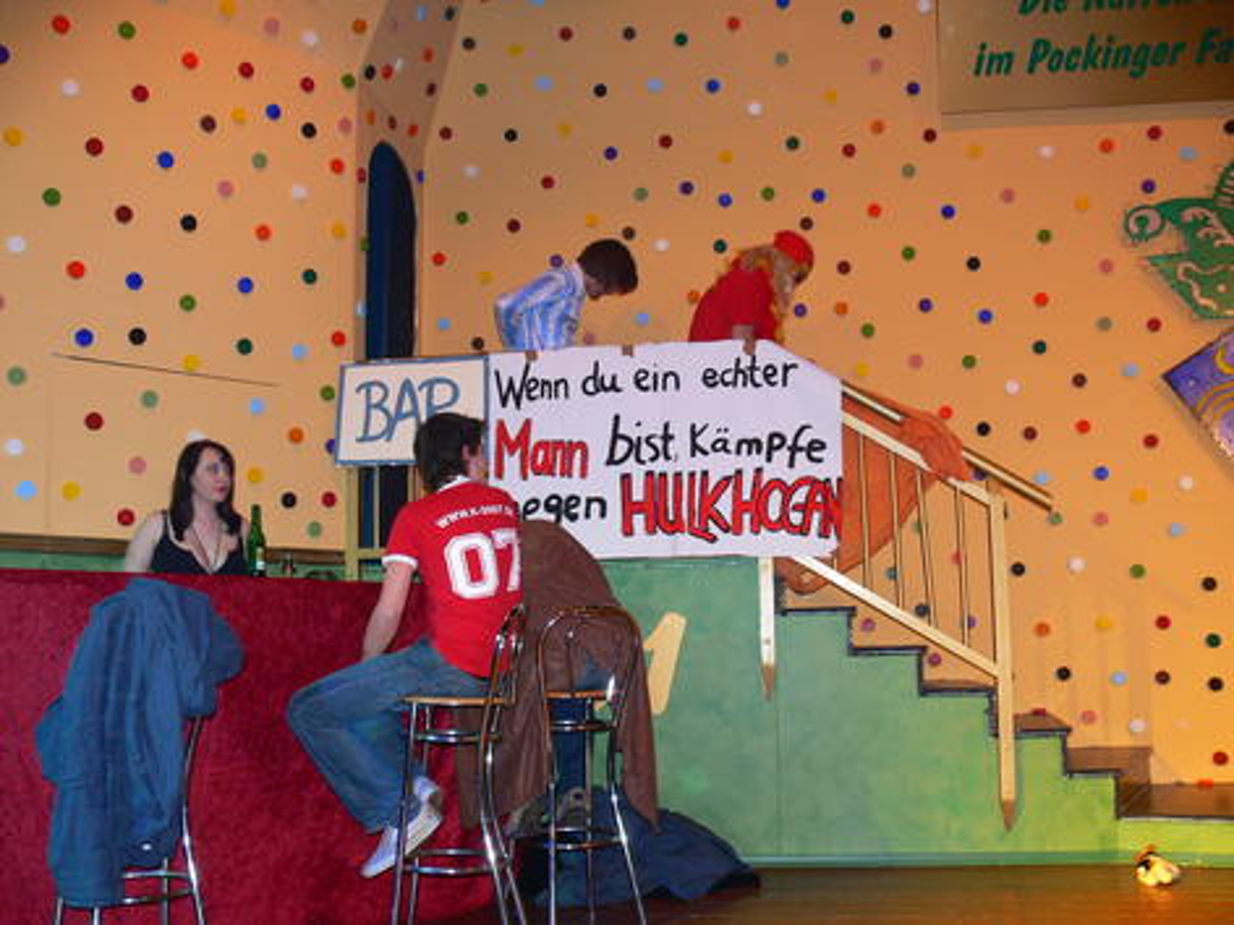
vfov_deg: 40.7
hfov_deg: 52.6
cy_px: 462
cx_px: 617
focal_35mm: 35
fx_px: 1248
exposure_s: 1/30
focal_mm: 7.4
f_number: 2.8
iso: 100
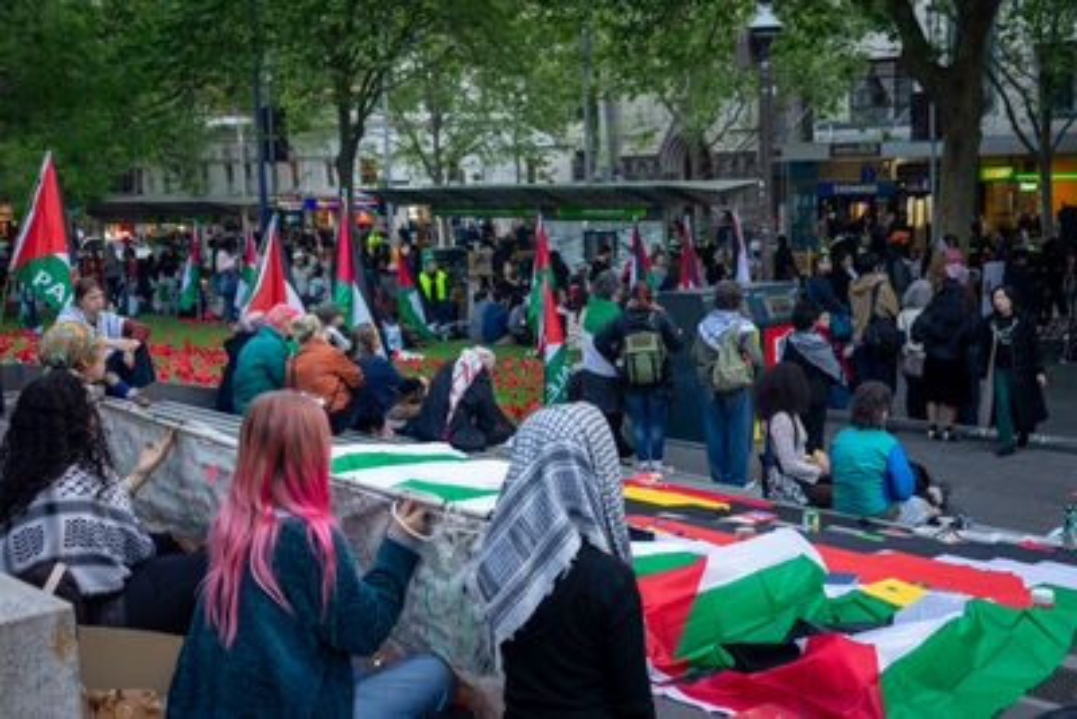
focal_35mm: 47
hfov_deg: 41.9
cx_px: 538
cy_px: 360
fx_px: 1407
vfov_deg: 28.7
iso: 320
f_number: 4.5
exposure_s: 1/160
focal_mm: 47
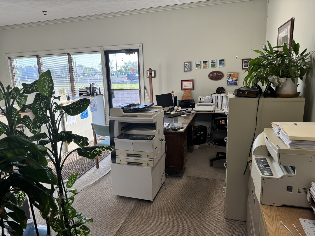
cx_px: 158
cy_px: 118
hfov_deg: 71.6
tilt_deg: -10.9
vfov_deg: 56.8
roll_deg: +1.3
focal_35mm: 24
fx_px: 218
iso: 64
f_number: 1.78
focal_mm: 6.76
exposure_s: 1/181
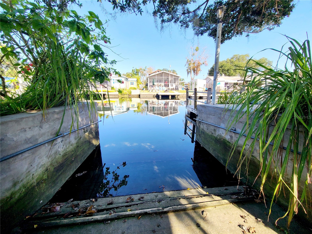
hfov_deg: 106.2
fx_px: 117
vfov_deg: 89.9
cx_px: 156
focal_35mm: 13
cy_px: 117
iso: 50
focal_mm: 2.2
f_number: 2.2
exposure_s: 1/625
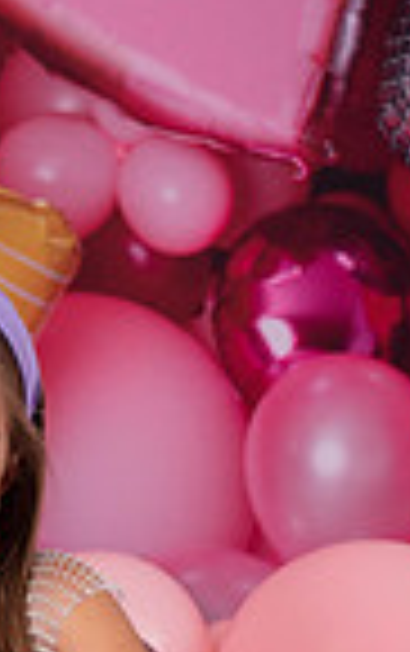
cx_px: -72
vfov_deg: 15.6
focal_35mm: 133
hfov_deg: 9.8
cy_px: 553
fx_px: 2371
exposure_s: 1/125
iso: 160
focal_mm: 42
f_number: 5
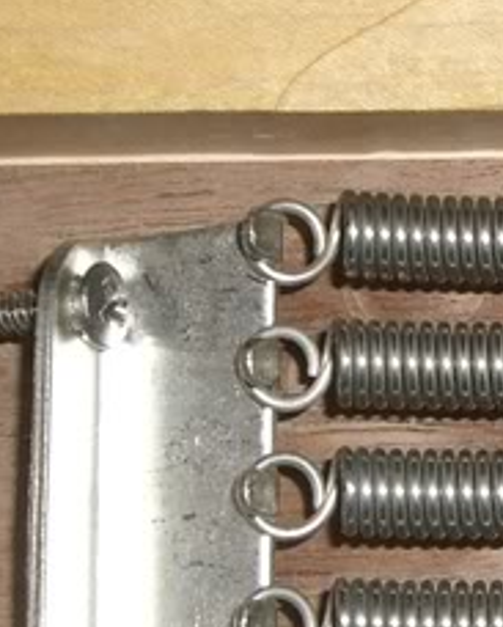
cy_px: 500
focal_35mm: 188
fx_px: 3491
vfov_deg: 10.2
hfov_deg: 8.2
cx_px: 583
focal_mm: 9
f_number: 3.3
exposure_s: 1/60
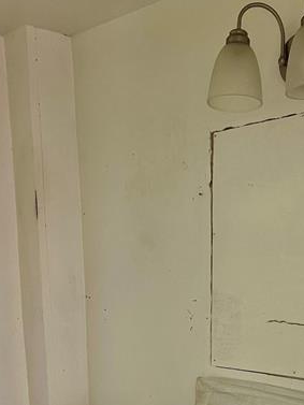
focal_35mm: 53
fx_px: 620
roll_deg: -0.3
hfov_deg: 27.4
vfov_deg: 33.2
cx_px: 205
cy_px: 404
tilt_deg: -12.0
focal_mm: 5.7
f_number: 1.5
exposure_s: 1/82
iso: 125
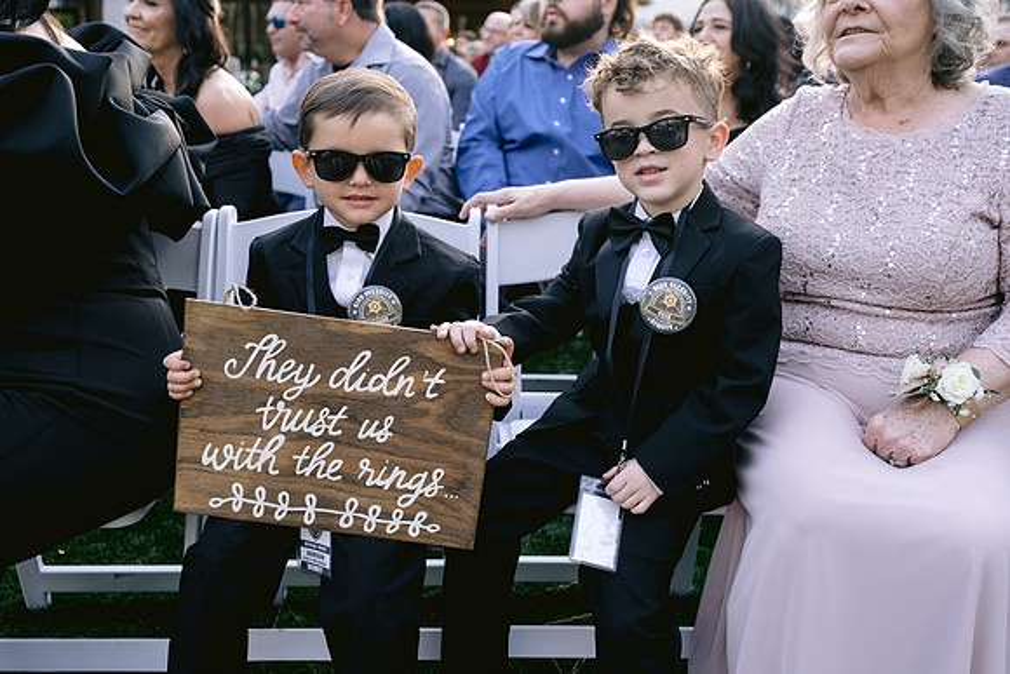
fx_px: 982
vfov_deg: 37.9
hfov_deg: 54.4
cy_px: 337
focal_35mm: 35
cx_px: 505
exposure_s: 1/200
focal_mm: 35
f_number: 4
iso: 400
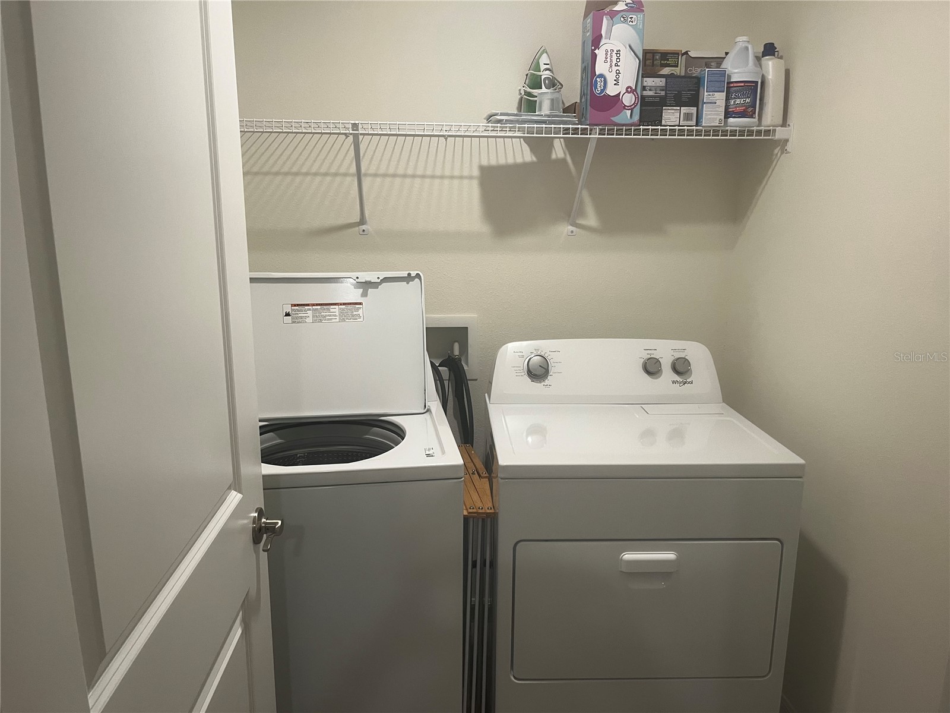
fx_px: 714
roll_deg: -1.5
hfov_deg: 67.3
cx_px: 475
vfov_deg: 53.1
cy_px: 356
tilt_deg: -11.0
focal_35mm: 26
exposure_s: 1/60
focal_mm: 5.1
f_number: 1.6
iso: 80
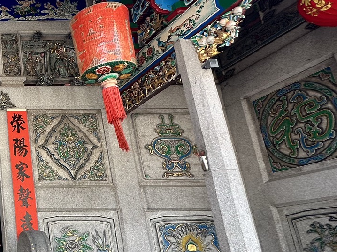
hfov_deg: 35.2
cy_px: 145
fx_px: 380
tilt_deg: +16.5
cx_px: -88
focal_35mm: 39
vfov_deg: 36.7
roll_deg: -0.2
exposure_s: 1/200
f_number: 2.2
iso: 40
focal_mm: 2.22
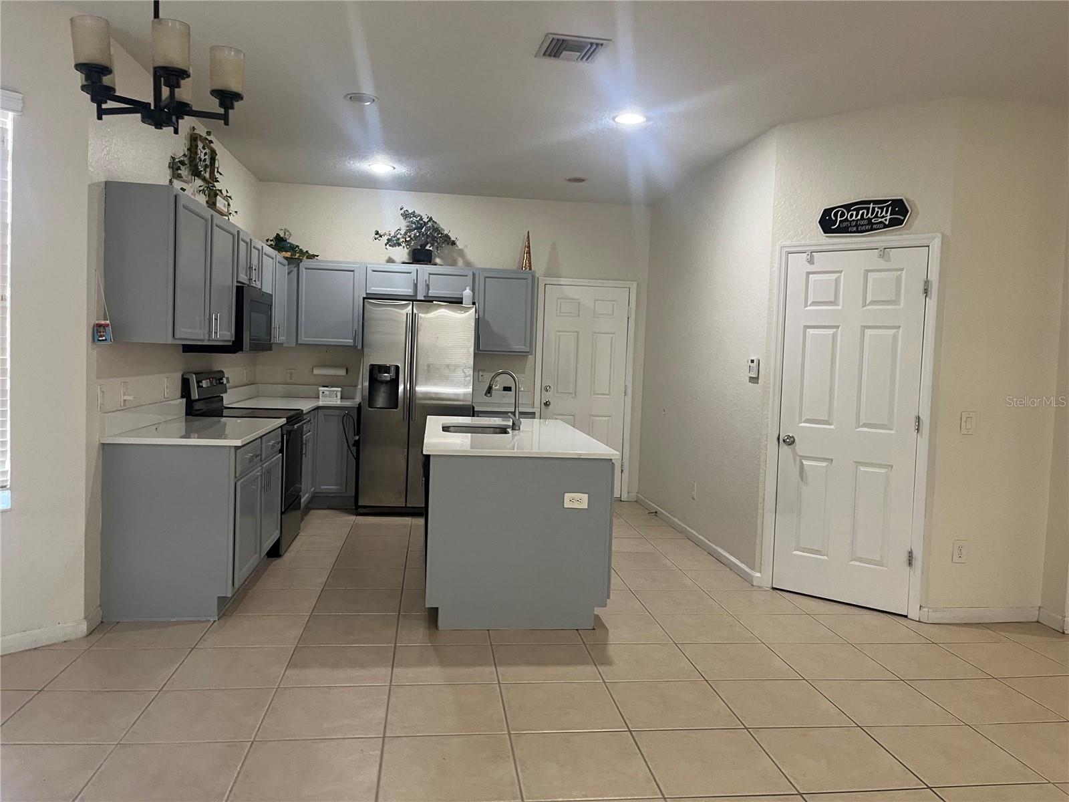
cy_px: 401
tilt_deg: -0.8
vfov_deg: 53.1
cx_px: 534
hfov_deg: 67.3
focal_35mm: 26
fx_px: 803
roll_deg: -1.6
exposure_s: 1/60
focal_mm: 5.1
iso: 160
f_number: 1.6
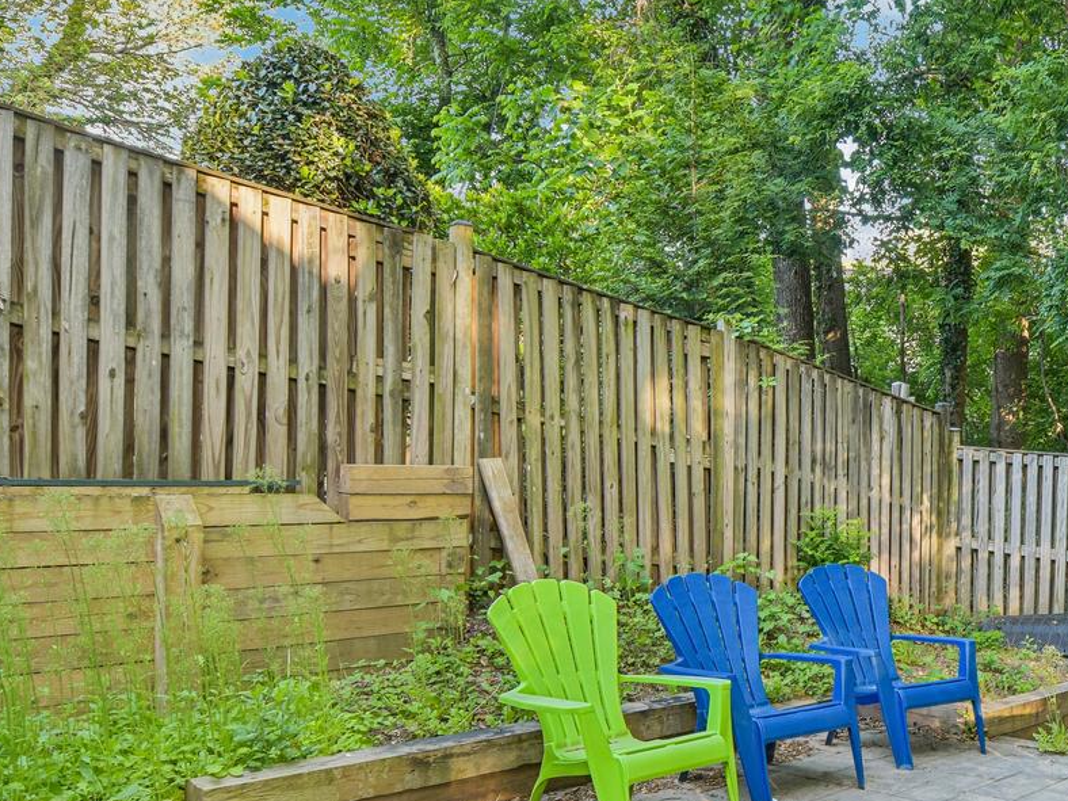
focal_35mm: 35
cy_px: 489
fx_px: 1080
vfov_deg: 40.5
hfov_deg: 47.4
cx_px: 957
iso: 250
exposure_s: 1/15
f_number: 8
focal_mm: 14
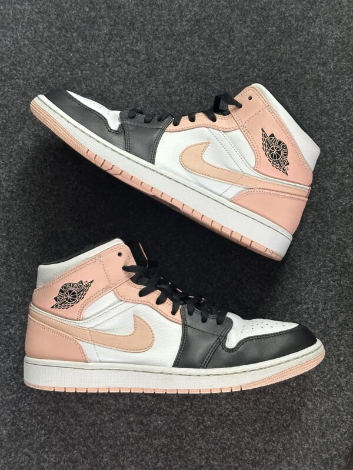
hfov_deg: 30.3
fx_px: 652
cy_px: 235
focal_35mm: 48
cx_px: 176
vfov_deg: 39.6
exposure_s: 1/60
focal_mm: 6.86
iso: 250
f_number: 1.78
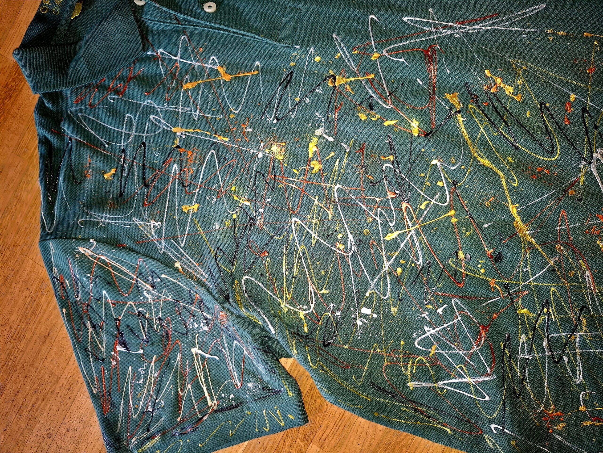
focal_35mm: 23
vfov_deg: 58.9
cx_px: 302
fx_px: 401
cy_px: 226
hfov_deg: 73.9
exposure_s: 1/50
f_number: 1.8
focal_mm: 5.54
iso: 50
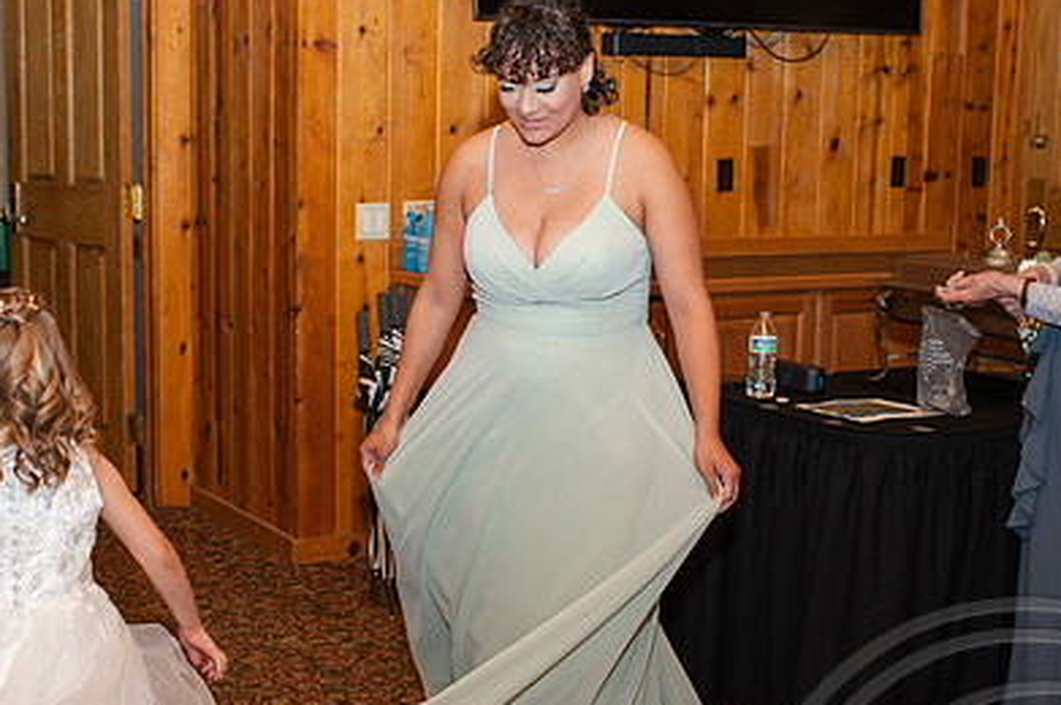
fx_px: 1767
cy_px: 418
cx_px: 433
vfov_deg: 22.6
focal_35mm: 60
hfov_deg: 33.3
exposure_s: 1/200
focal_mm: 35
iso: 800
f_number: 3.5
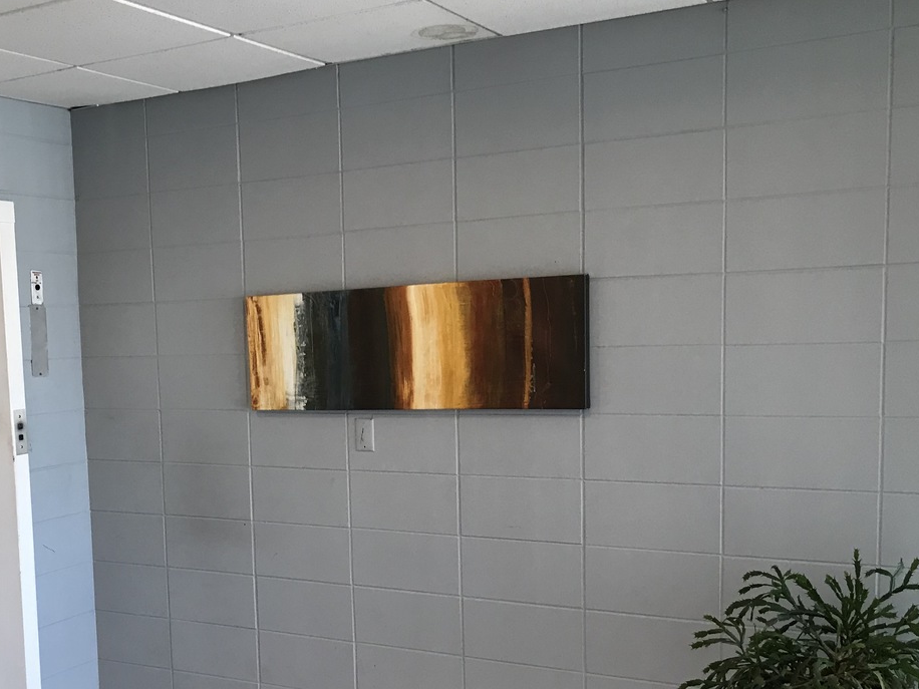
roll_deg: +1.9
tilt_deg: -6.5
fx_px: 1168
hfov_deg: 42.2
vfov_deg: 32.5
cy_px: 476
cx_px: 282
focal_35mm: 44
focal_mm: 3.99
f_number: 1.8
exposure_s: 1/30
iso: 32
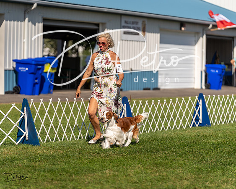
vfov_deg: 9.6
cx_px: 118
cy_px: 94
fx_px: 1124
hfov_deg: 12.0
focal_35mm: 161
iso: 100
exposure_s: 1/2500
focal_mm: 143
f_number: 3.2
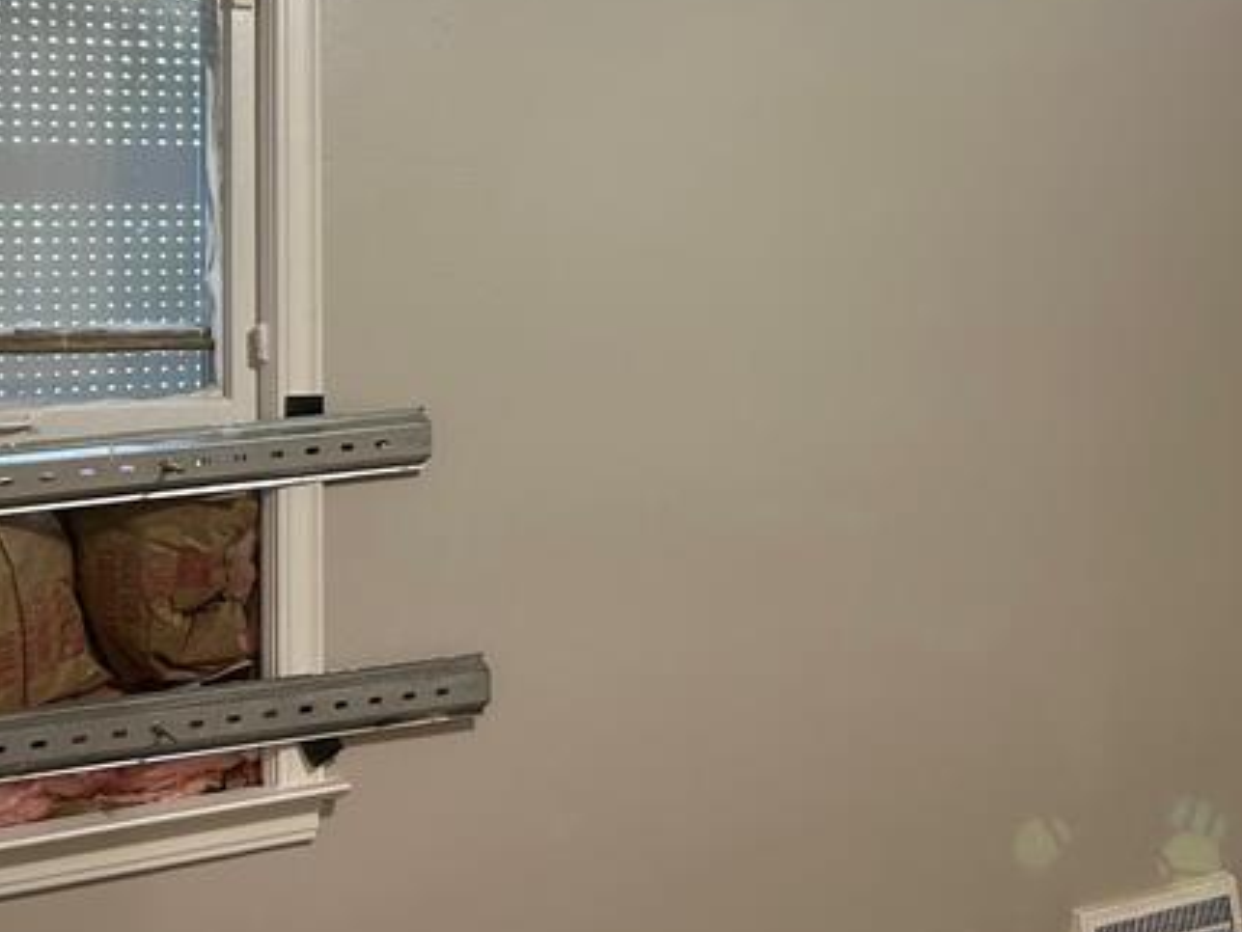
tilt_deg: +0.6
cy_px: 281
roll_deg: +0.2
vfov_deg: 23.5
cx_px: 1149
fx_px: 2225
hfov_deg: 29.7
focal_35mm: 62
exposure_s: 1/60
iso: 100
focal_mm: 5.7
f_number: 1.5
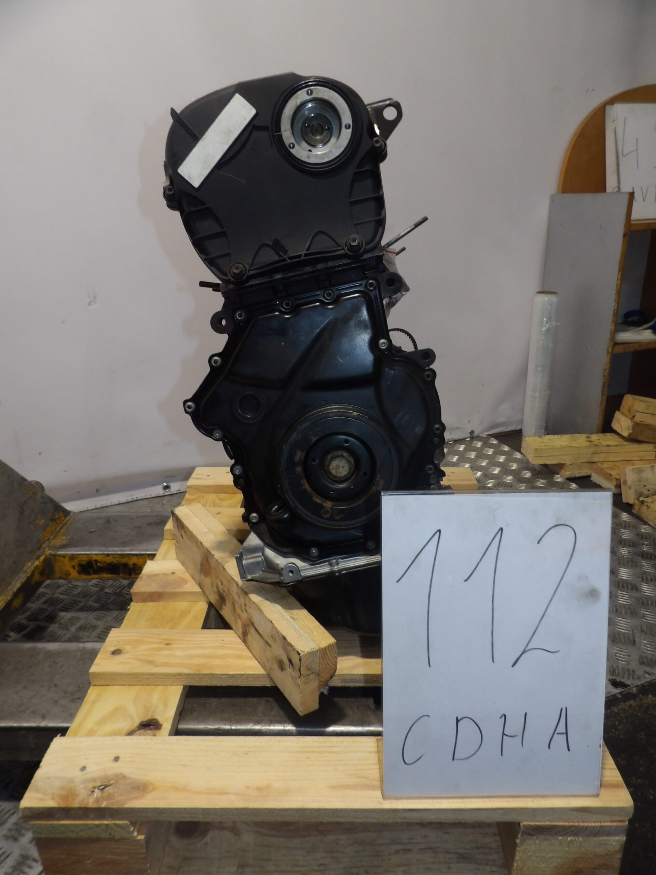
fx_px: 606
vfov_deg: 71.6
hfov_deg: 56.8
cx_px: 328
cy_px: 438
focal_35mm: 24
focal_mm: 4.3
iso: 200
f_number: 3.2
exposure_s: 1/60
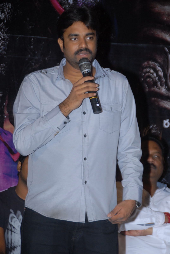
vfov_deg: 12.2
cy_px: 127
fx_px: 1184
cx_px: 85
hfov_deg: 8.2
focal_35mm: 168
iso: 400
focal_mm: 112
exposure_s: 1/125
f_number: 5.6
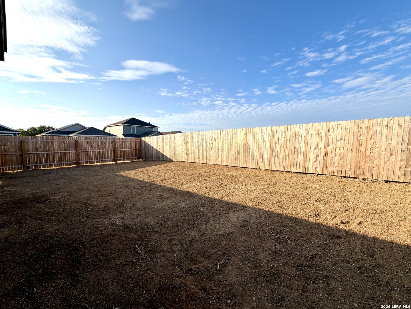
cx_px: 206
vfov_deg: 85.7
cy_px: 154
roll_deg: -0.5
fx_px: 166
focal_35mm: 14
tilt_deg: -4.0
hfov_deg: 102.1
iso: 20
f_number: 2.2
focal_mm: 2.22
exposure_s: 1/770
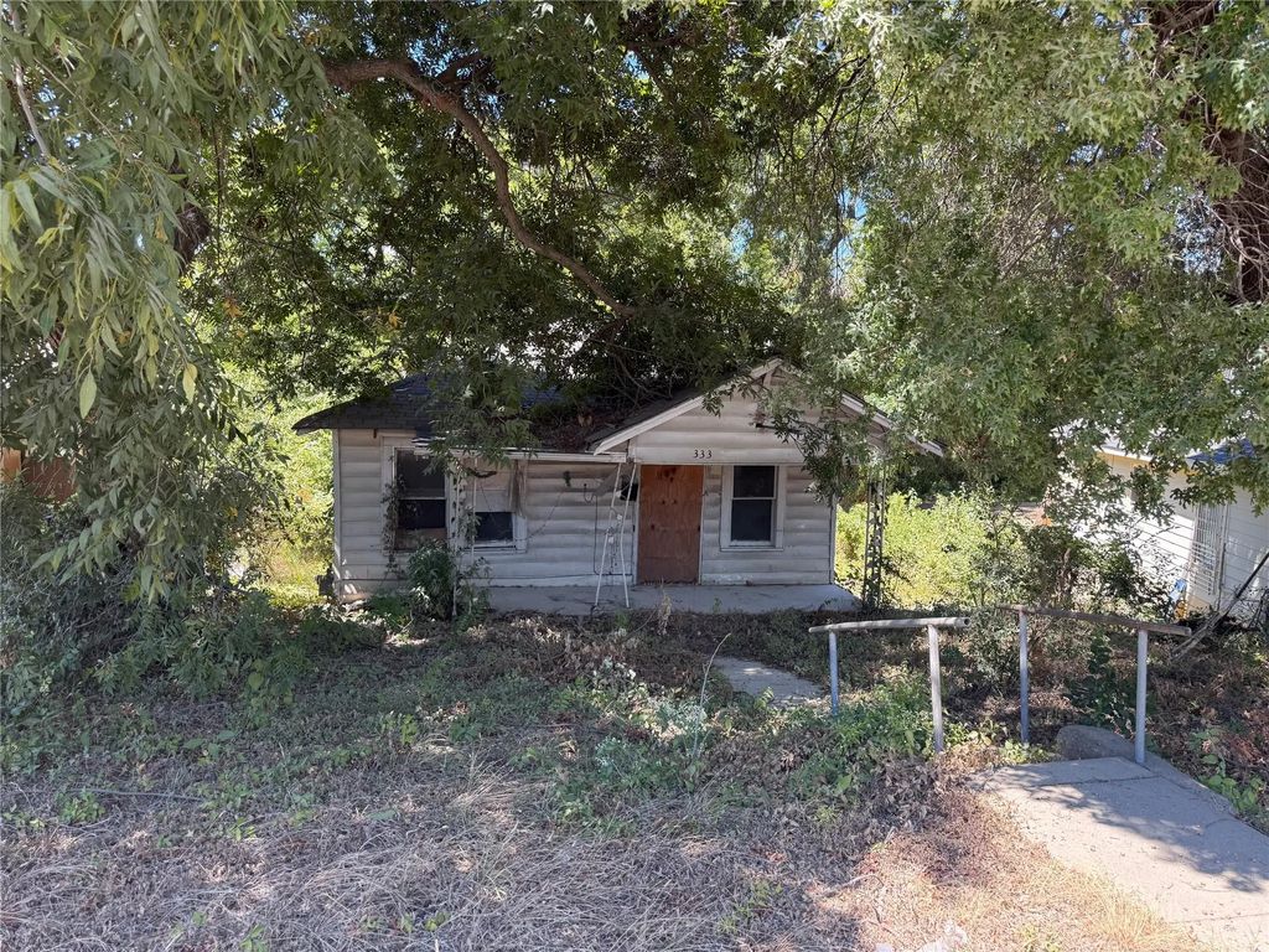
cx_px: 634
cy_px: 476
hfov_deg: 71.6
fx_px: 880
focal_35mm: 24
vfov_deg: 56.8
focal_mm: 6.76
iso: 100
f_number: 1.78
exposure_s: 1/555
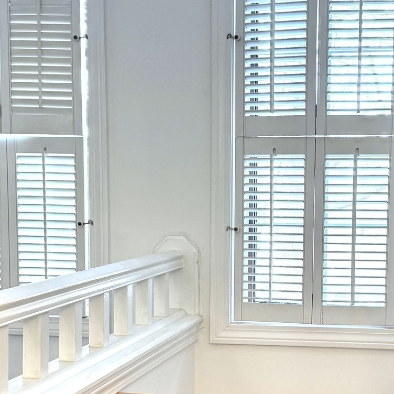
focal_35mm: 65
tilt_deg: -6.6
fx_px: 837
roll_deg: -1.5
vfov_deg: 26.2
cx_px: 277
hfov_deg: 26.3
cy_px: 291
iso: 100
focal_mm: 6.76
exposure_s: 1/121
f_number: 1.78
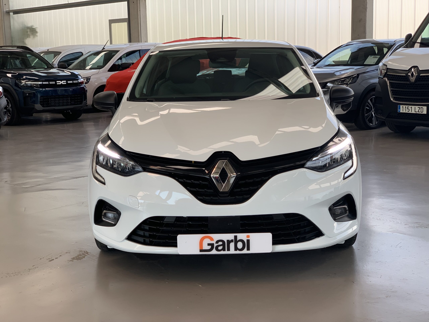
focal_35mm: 52
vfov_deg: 28.0
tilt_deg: -6.8
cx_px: 214
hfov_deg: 36.8
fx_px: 644
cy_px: 161
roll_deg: +0.6
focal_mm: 6
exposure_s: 1/104
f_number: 2.4
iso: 16
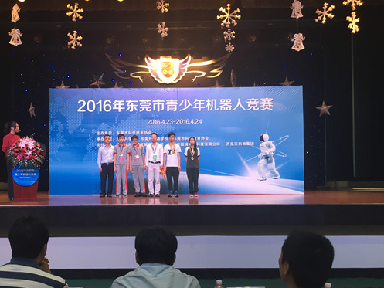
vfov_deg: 40.6
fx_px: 388
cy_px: 171
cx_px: 154
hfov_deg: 52.3
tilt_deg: +2.1
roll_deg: -0.8
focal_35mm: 35
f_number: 2.2
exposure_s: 1/33
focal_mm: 4.15
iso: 80
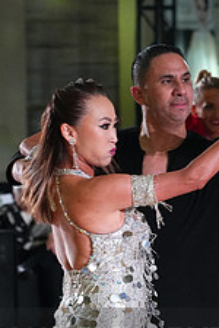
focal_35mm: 338
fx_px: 3084
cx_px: 94
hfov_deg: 4.1
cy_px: 357
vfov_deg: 6.1
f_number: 5.6
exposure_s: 1/400
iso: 8000
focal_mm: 131
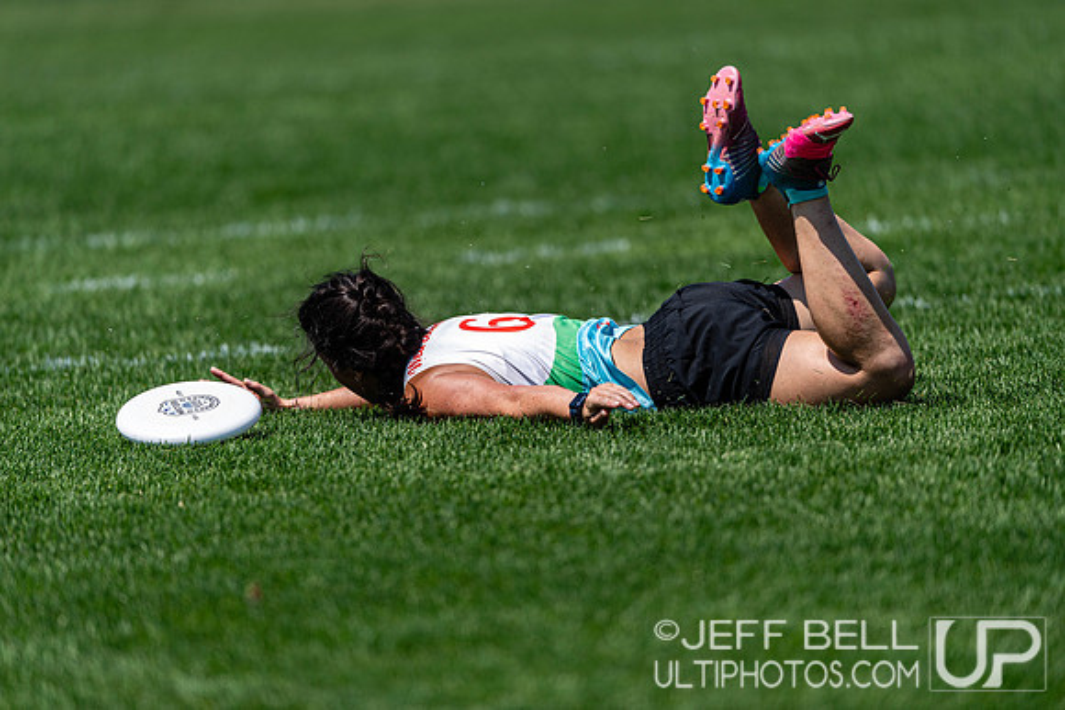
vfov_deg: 3.4
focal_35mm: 400
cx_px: 532
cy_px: 355
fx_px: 11836
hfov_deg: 5.2
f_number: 2.8
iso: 125
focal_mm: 400
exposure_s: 1/2500
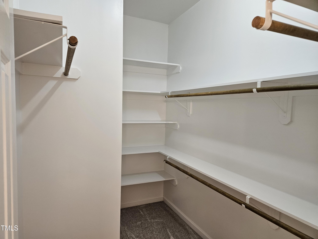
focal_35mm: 23
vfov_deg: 58.9
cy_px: 120
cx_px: 159
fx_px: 211
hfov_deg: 73.9
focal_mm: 5.4
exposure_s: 1/120
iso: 320
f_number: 1.8
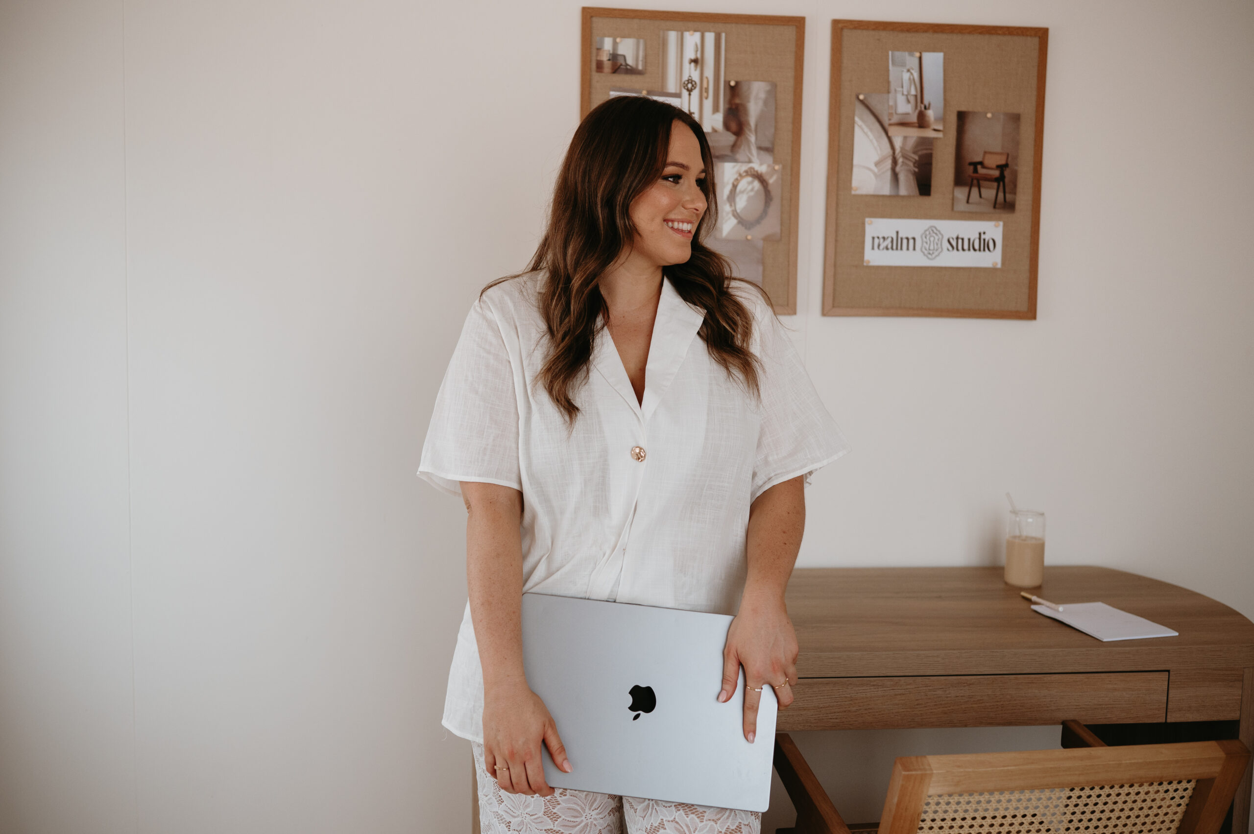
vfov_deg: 37.8
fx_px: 1218
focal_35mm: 35
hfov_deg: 54.5
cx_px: 627
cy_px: 417
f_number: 2.8
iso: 800
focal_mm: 35
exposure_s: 1/1000
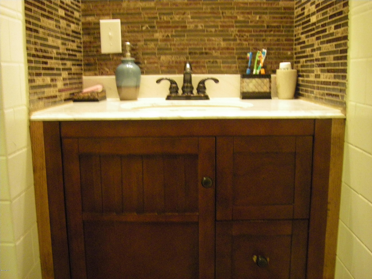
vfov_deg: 37.7
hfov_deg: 49.0
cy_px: 140
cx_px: 186
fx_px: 408
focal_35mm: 38
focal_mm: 6.3
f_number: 3.5
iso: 800
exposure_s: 1/13
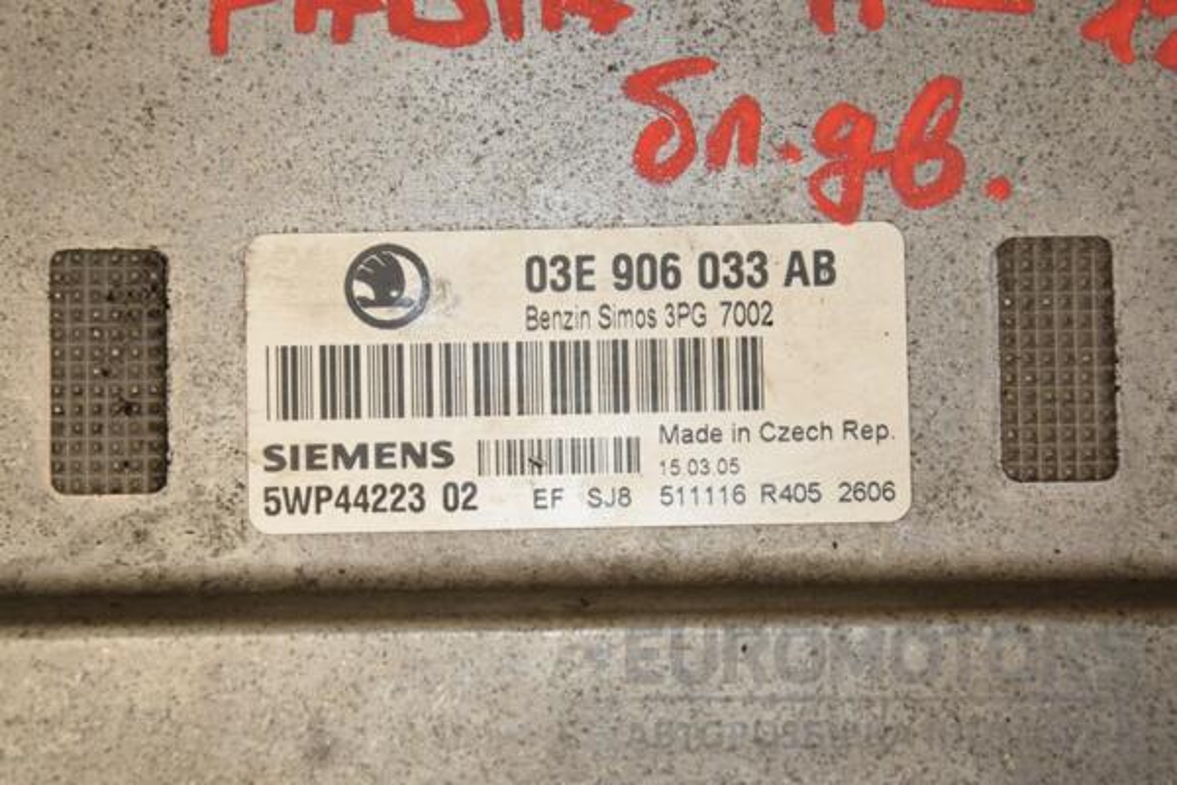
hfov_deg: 13.0
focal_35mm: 158
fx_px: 5149
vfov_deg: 8.7
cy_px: 392
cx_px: 588
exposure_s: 1/200
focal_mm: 105
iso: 800
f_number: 9
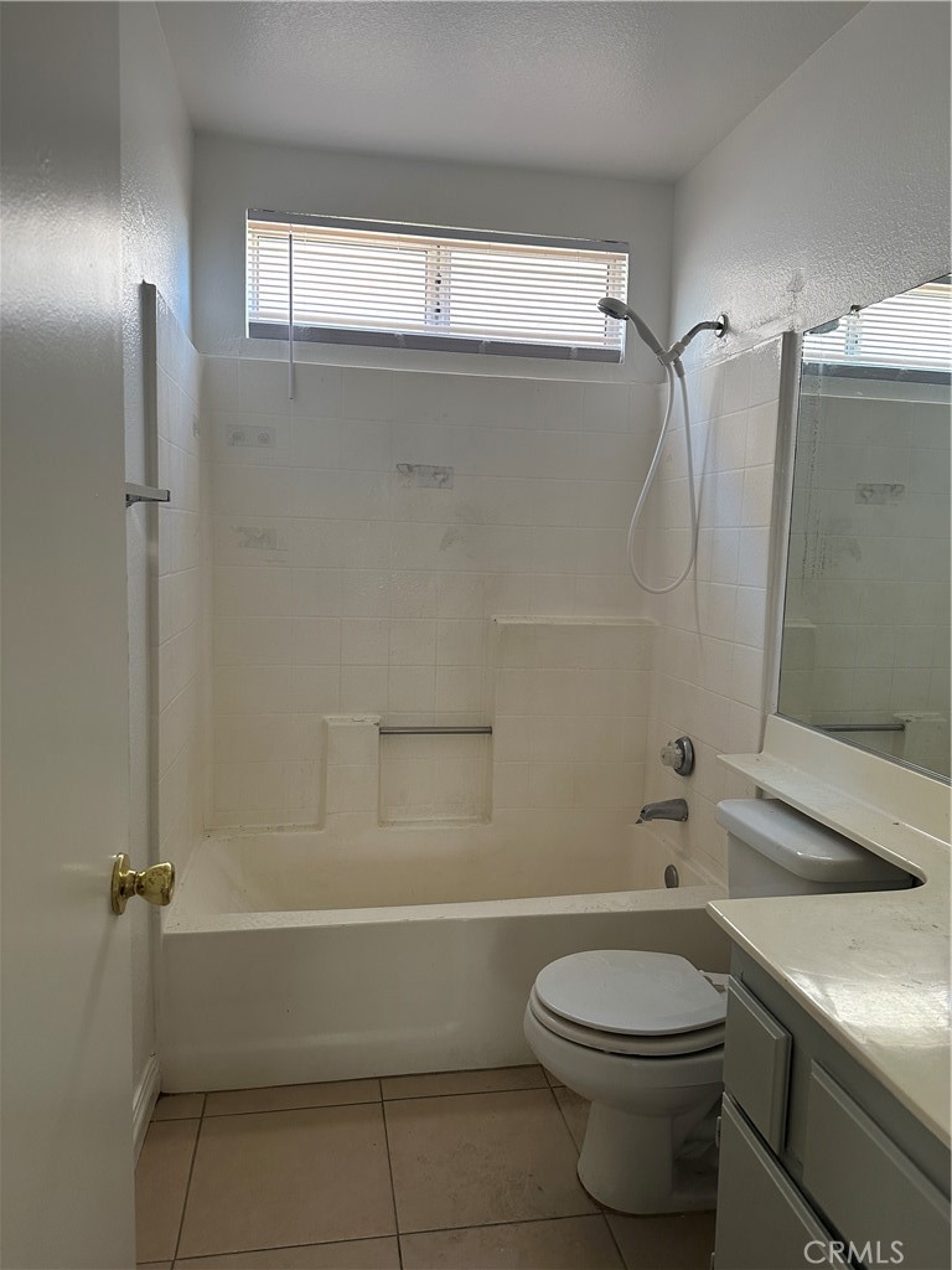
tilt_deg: -4.7
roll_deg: -0.6
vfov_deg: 71.6
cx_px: 476
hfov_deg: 56.8
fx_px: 880
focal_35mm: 24
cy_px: 635
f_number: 1.78
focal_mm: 6.86
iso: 200
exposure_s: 1/120
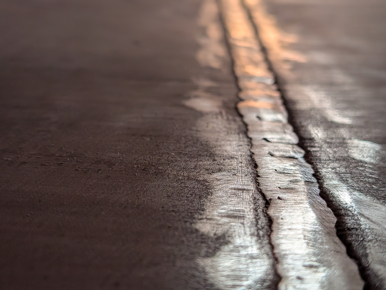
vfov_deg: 29.7
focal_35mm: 49
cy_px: 145
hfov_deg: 38.9
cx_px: 193
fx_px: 547
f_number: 1.68
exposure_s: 1/148
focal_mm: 6.9
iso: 82
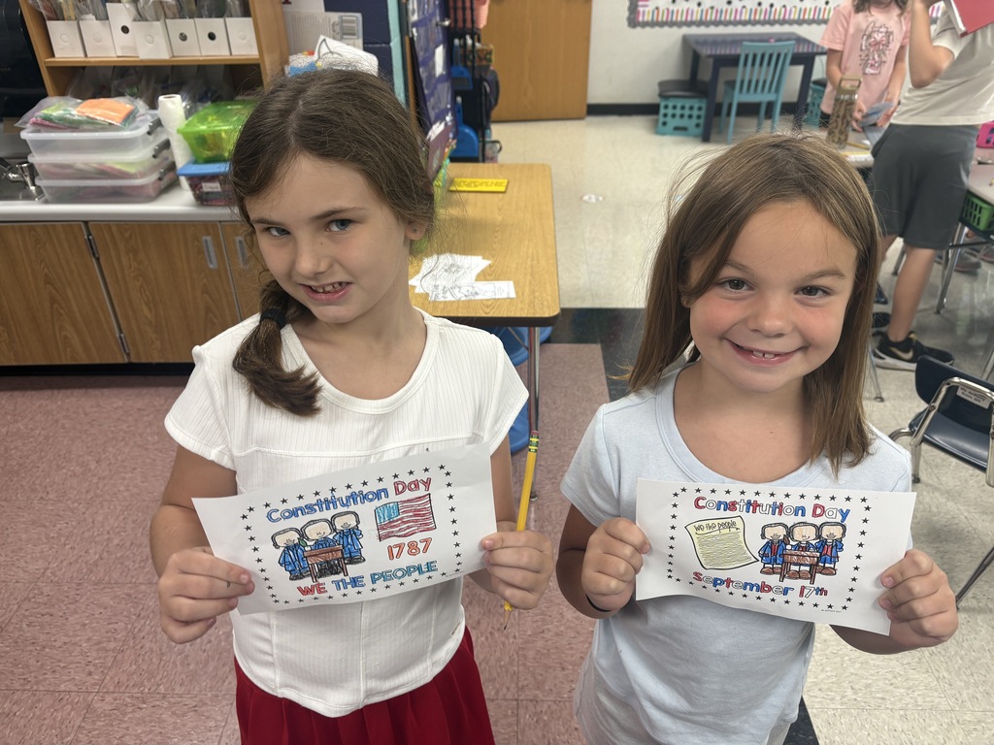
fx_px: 747
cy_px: 372
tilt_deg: -32.4
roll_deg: +0.4
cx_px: 497
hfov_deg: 67.3
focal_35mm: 26
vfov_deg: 53.1
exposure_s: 1/60
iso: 80
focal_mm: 5.96
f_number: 1.6
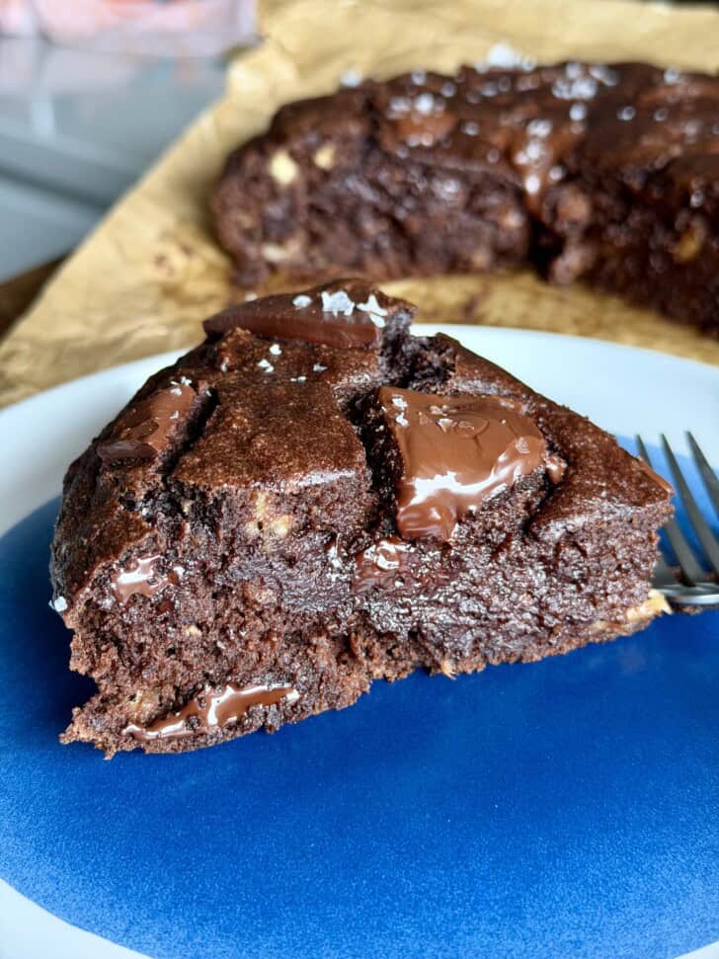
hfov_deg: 30.3
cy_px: 480
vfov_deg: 39.7
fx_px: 1330
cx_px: 360
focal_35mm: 48
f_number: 1.8
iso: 250
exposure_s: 1/53
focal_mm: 6.8
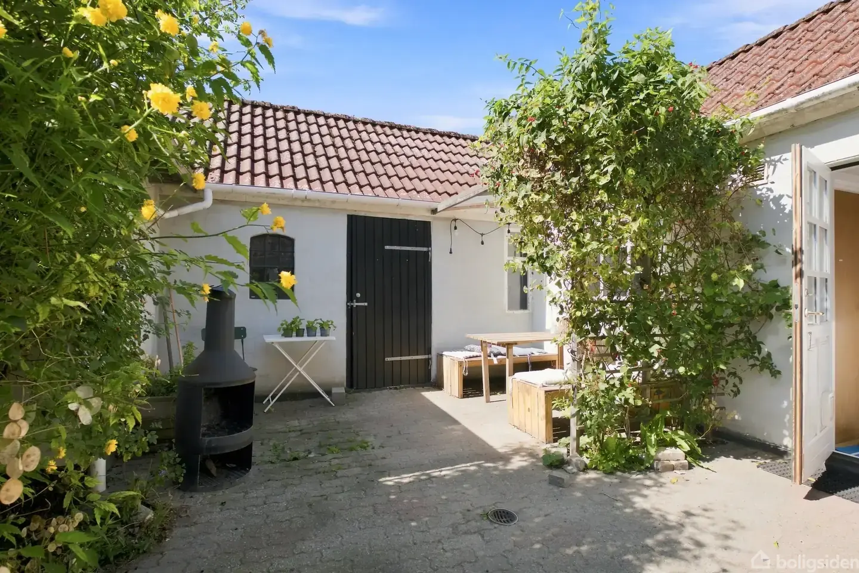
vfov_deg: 67.4
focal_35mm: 18
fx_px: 429
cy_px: 286
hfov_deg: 90.0
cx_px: 430
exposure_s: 1/125
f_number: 8
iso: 200
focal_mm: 12
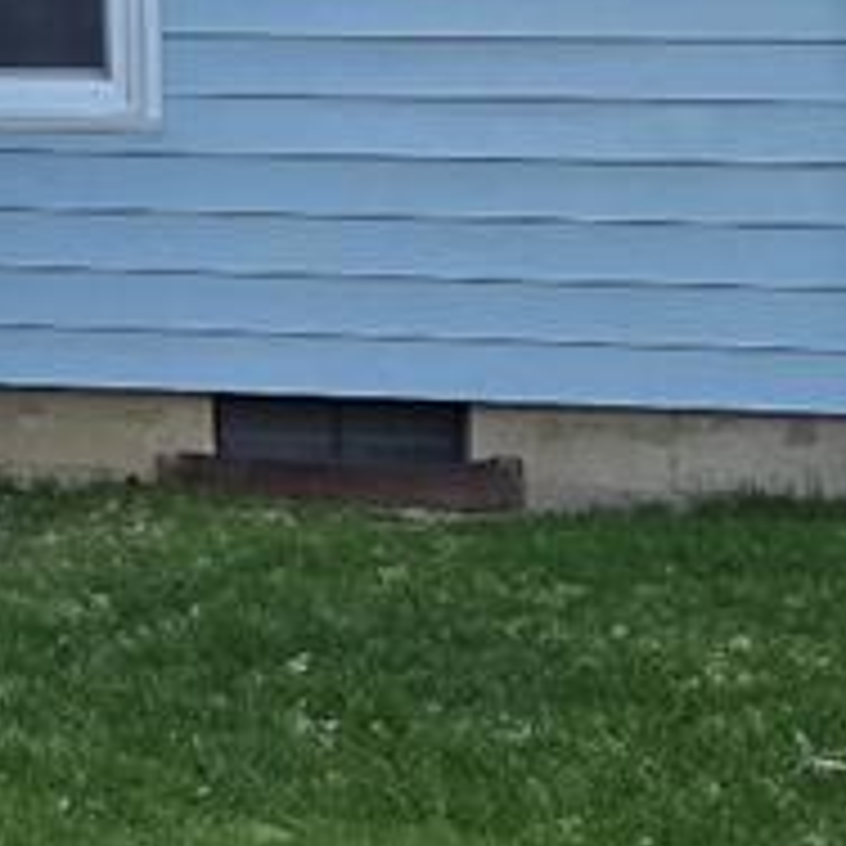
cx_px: -882
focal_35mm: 111
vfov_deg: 15.0
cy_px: -225
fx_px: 3069
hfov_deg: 13.3
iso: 200
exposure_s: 1/120
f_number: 1.7
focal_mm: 6.3
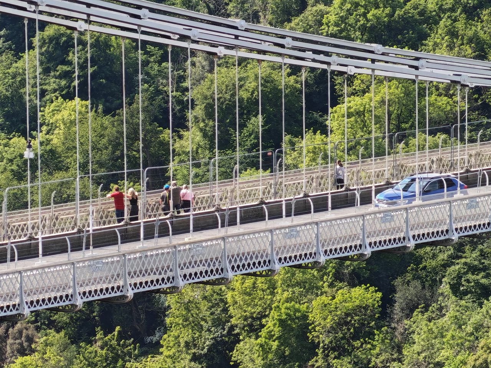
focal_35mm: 241
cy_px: 184
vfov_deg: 6.2
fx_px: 3418
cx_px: 246
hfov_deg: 8.2
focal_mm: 8.67
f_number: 2.4
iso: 50
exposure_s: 1/320
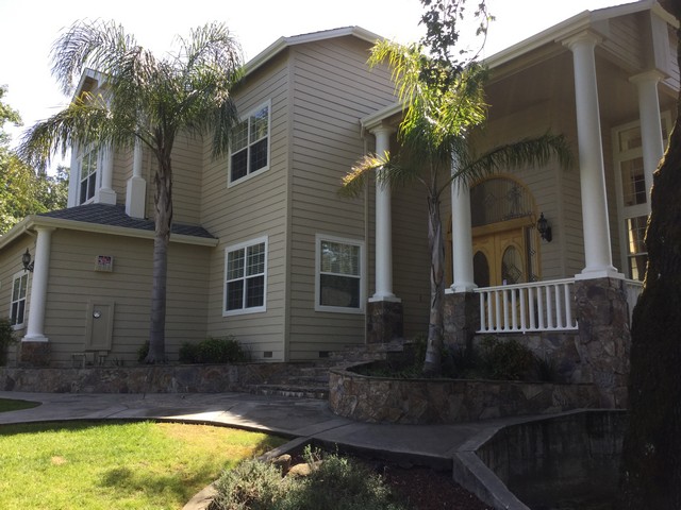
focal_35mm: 31
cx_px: 340
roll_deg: -0.4
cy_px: 255
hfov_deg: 58.4
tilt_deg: +9.2
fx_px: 610
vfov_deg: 45.4
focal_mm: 3.3
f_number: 2.4
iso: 25
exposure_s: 1/293
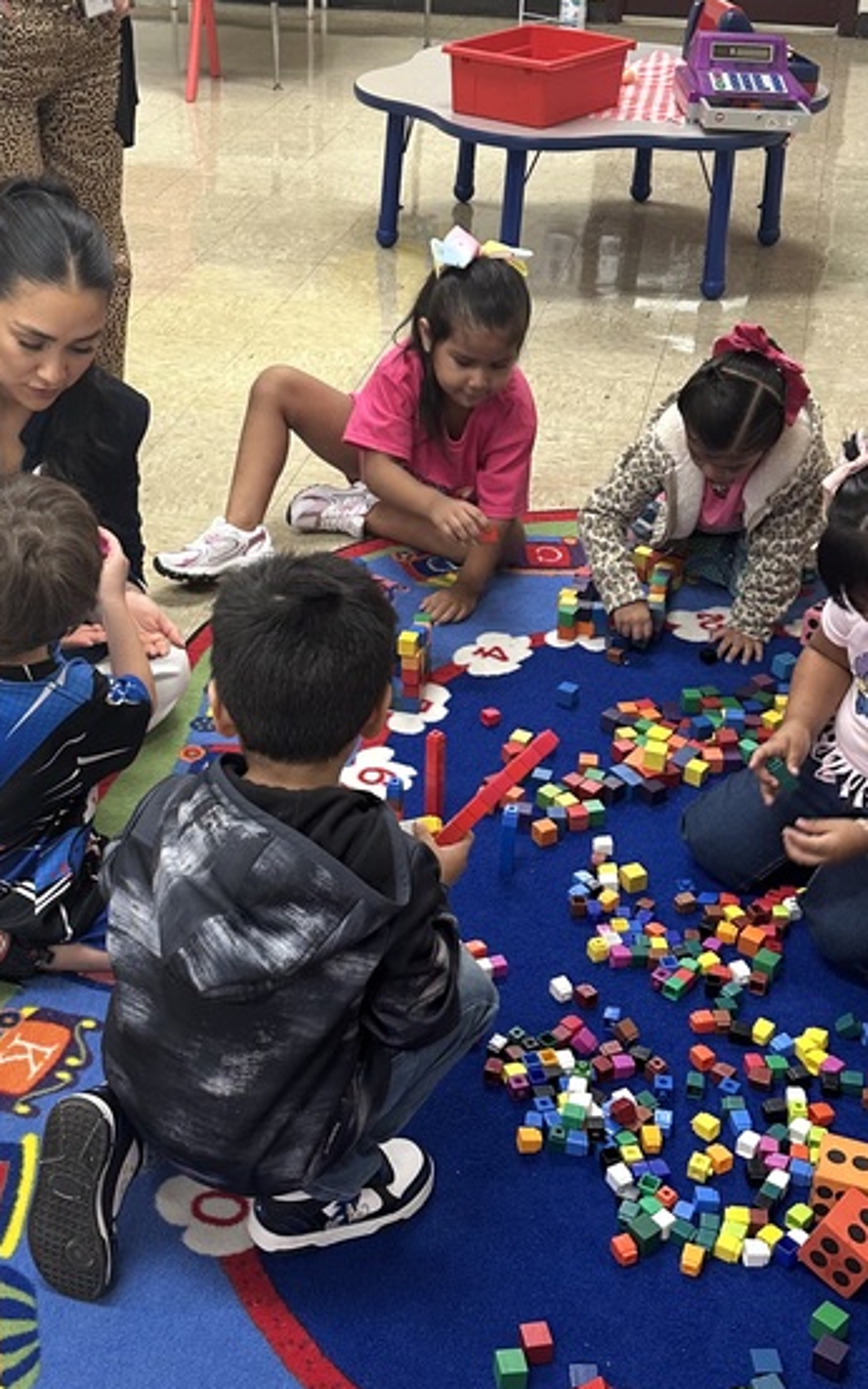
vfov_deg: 42.6
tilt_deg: -29.7
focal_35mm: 47
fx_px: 1780
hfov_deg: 27.3
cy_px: 632
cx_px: 346
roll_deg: -0.8
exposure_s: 1/60
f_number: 1.78
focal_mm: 6.86
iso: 125
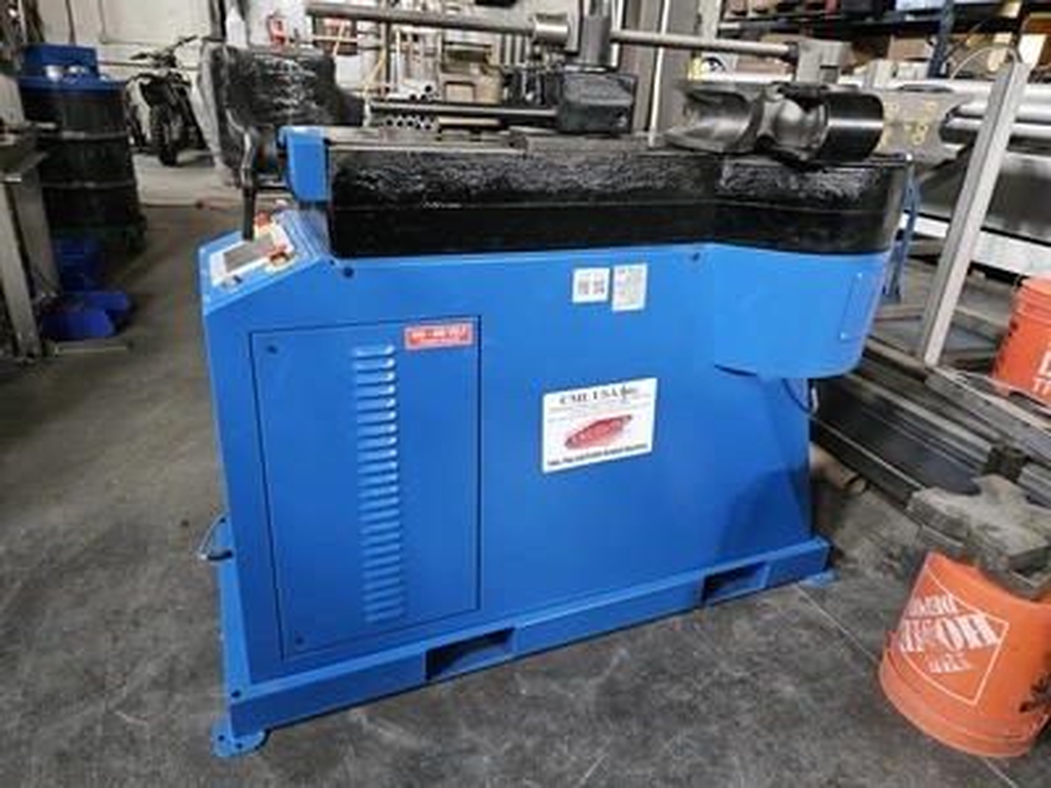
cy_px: 394
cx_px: 526
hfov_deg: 73.9
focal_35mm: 23
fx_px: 698
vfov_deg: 58.9
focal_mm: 5.4
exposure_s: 1/24
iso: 640
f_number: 1.8
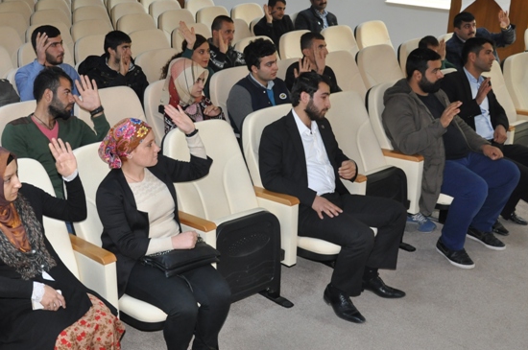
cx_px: 215
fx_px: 703
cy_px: 171
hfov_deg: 41.0
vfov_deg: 28.0
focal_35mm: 48
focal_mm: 22
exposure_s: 1/60
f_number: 3.8
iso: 800
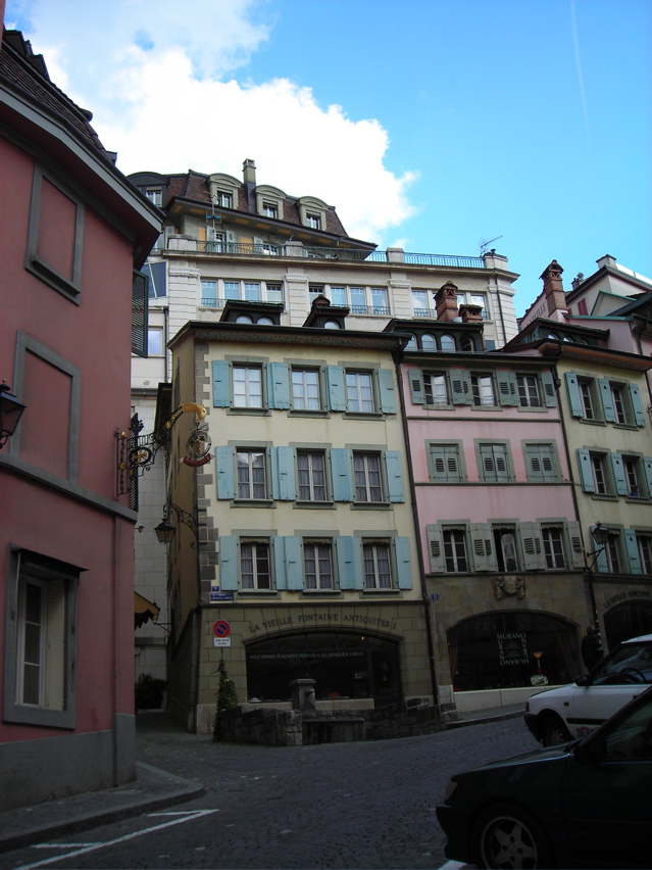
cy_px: 435
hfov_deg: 37.7
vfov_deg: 49.0
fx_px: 954
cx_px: 326
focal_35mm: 38
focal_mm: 6.3
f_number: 3.2
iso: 50
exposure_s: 1/340
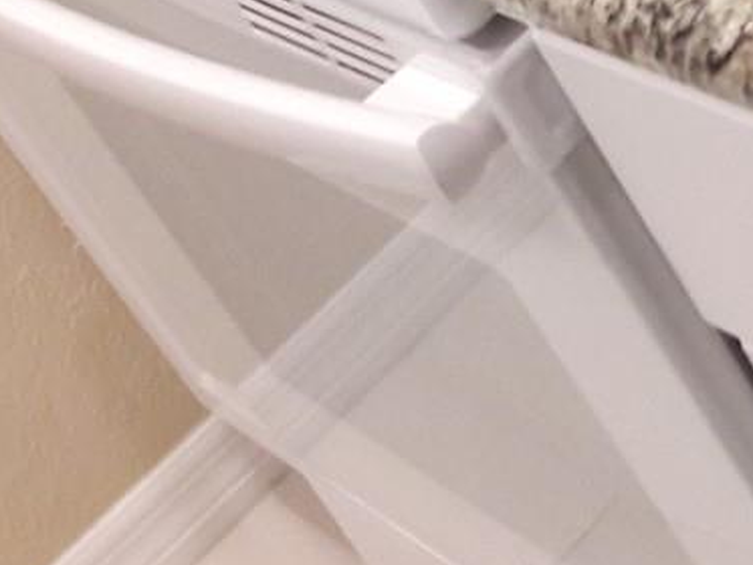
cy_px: -527
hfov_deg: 15.4
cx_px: 1062
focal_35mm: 120
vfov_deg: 11.3
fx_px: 2611
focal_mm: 3.7
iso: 100
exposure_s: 1/30
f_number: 1.9
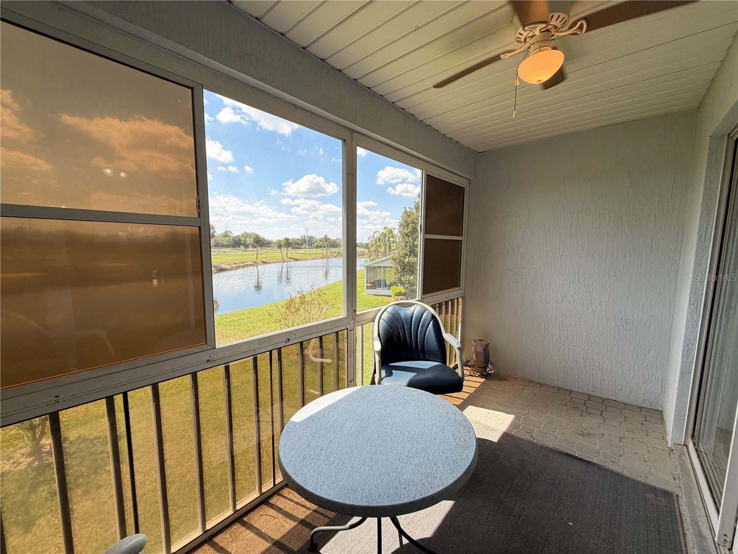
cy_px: 277
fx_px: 298
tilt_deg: -5.2
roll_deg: -0.3
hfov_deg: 102.1
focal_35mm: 14
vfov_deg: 85.7
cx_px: 369
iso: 64
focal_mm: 2.22
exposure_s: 1/191
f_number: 2.2
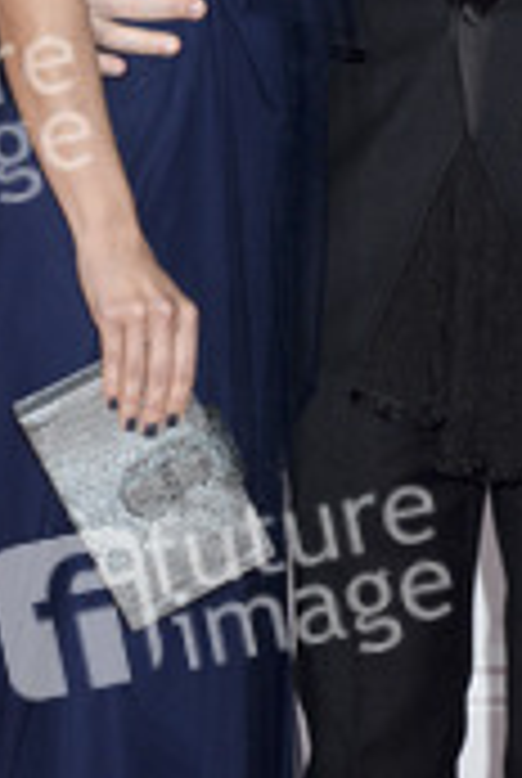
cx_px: 353
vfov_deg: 14.0
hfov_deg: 9.6
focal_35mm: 143
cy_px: -81
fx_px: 3098
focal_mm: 62
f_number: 5.6
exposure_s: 1/250
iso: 800
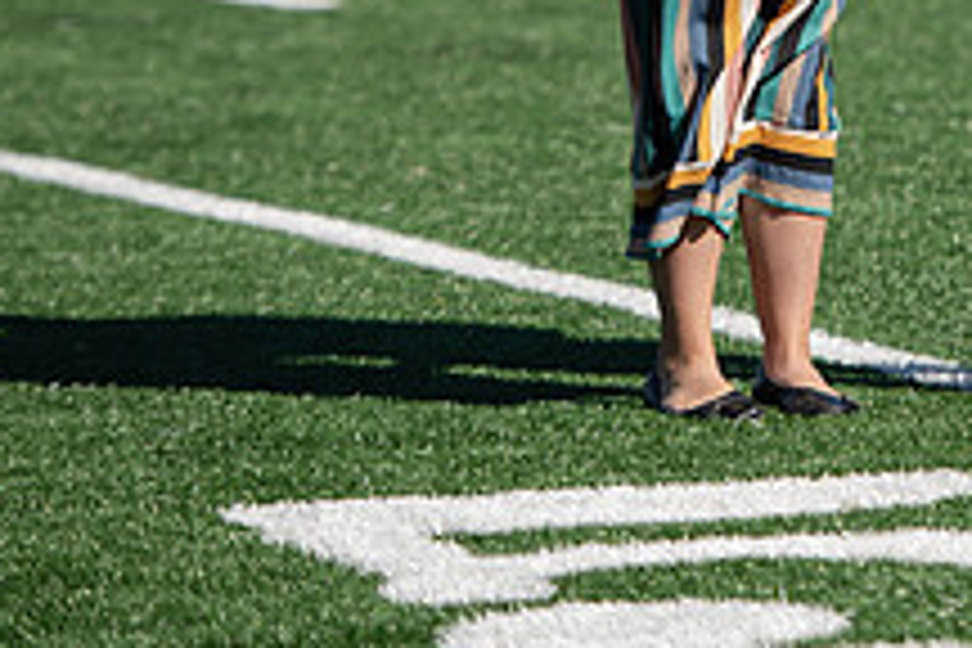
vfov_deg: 3.3
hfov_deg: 4.9
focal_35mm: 416
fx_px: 11231
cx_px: 882
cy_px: -200
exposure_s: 1/1600
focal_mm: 155
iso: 160
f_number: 3.5
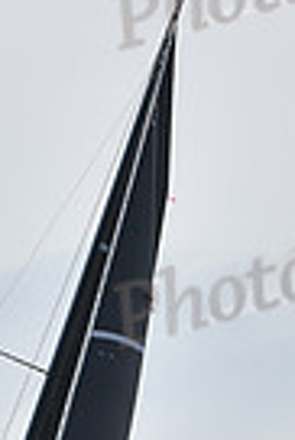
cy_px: 479
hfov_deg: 2.4
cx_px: -53
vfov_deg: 3.6
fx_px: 7074
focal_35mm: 577
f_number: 8
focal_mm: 135
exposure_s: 1/1000
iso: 200
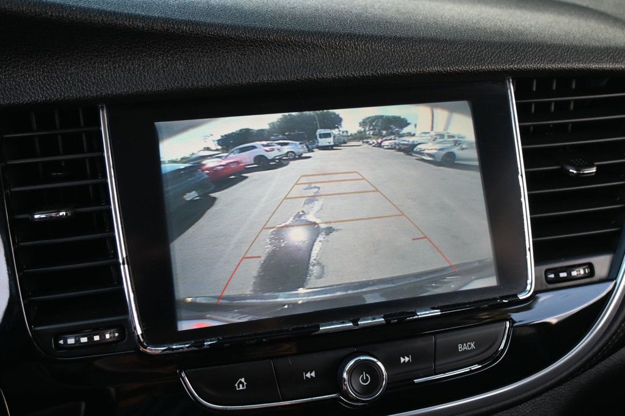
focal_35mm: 34
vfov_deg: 39.1
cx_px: 312
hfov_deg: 56.2
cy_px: 208
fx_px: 586
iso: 400
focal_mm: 22.5
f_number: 4
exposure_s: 1/200
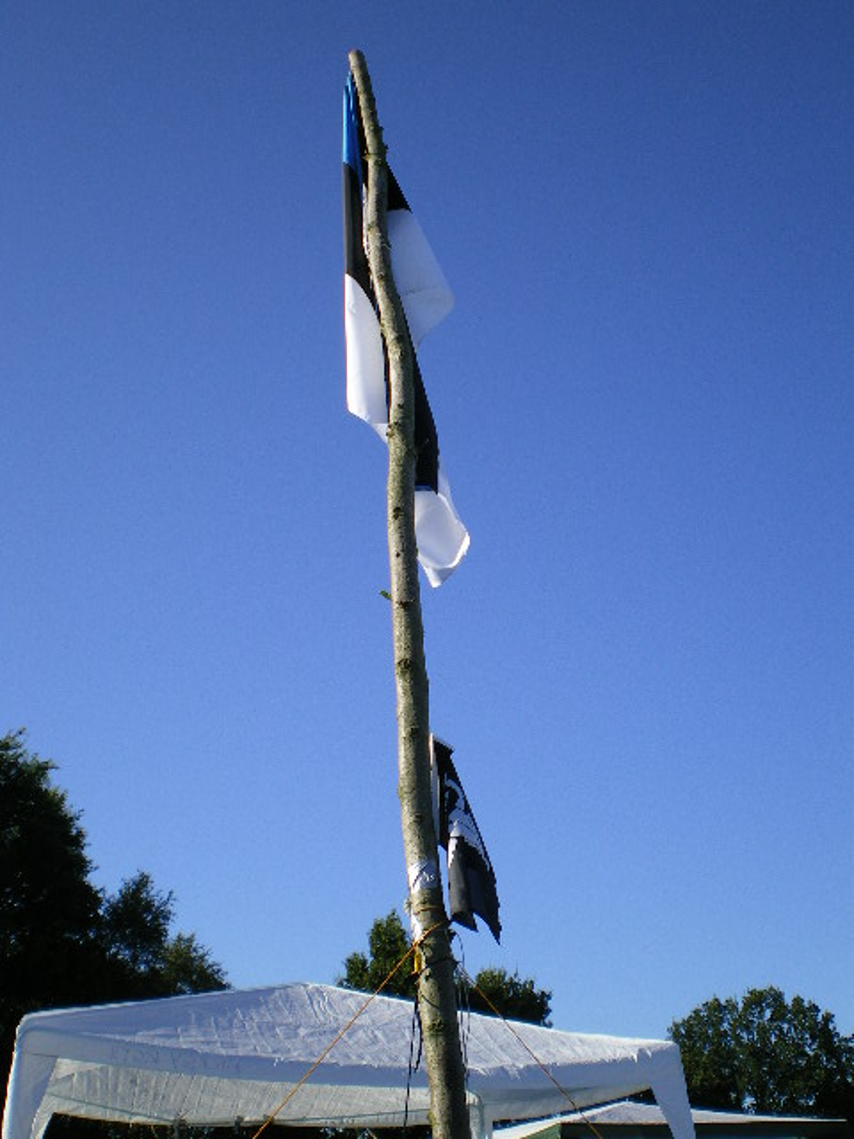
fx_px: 1250
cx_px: 427
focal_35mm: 38
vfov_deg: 49.0
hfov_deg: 37.7
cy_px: 570
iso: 64
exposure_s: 1/320
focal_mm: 6.3
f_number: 4.6
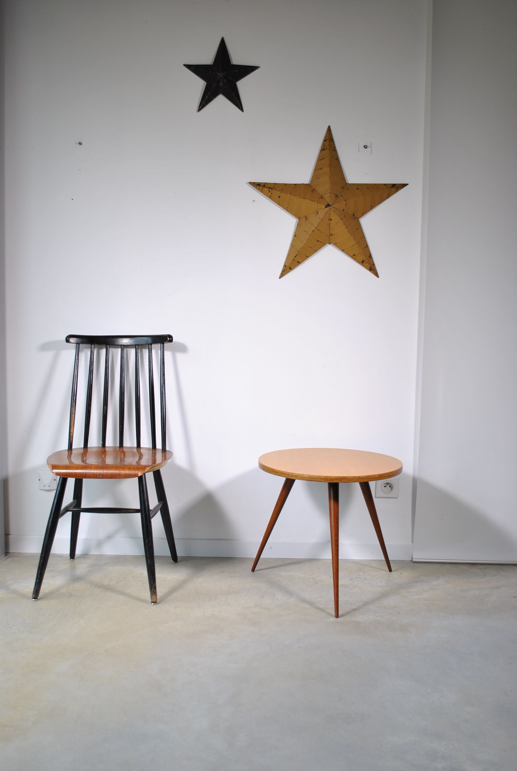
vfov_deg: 57.1
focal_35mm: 33
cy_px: 386
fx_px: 707
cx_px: 258
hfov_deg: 40.1
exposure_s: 1/30
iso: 200
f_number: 5
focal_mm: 22
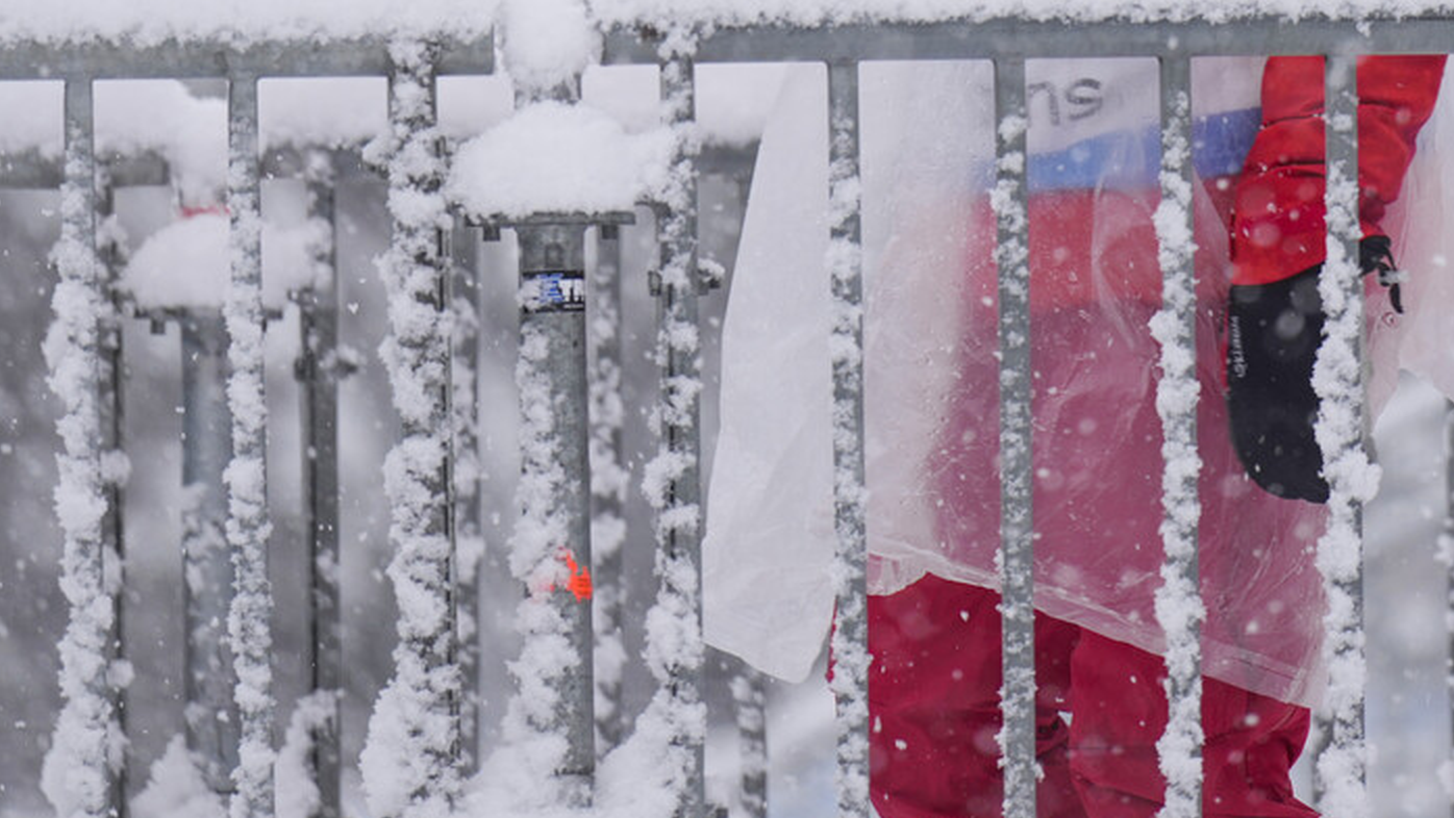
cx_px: 1200
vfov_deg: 2.5
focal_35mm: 480
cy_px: -272
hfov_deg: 4.5
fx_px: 18510
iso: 200
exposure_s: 1/400
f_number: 2.8
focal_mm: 200
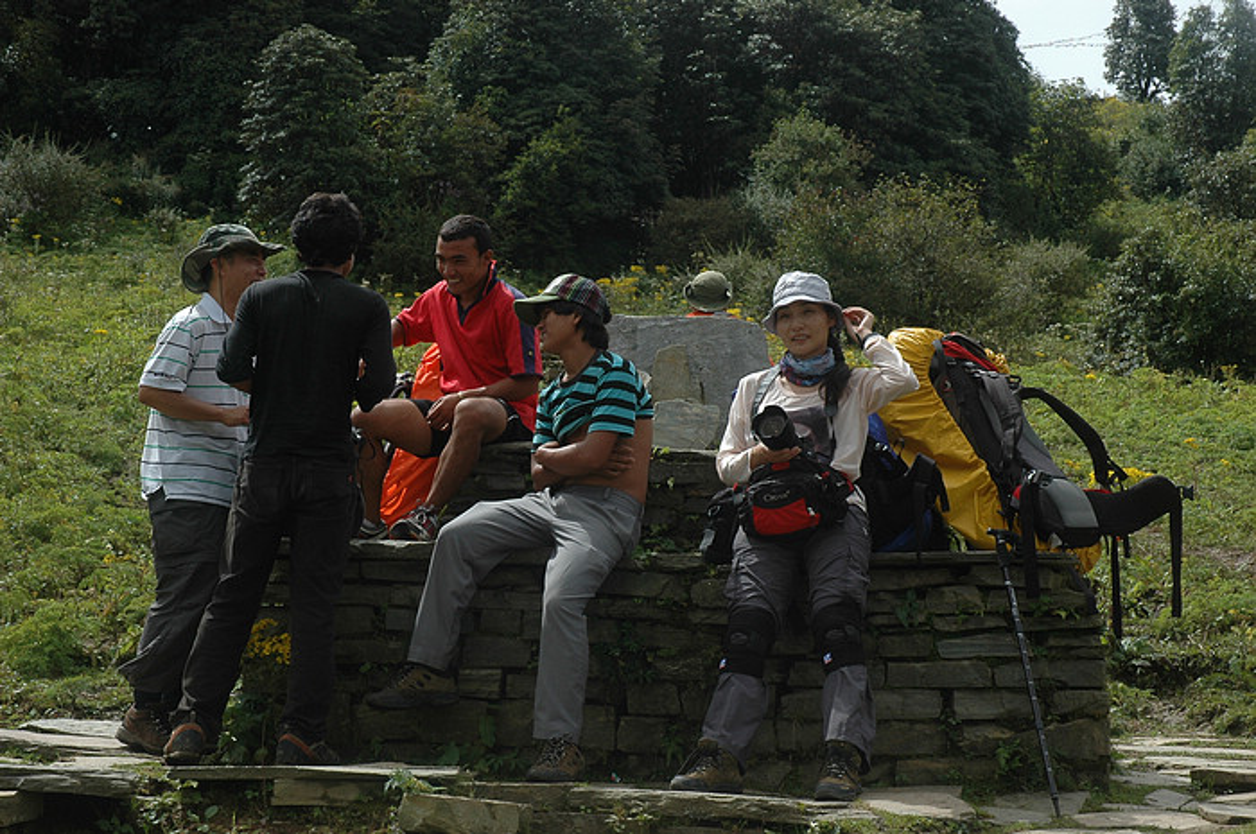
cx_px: 628
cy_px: 417
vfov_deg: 18.9
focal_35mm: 72
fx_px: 2509
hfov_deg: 28.1
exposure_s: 1/400
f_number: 10
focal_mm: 48
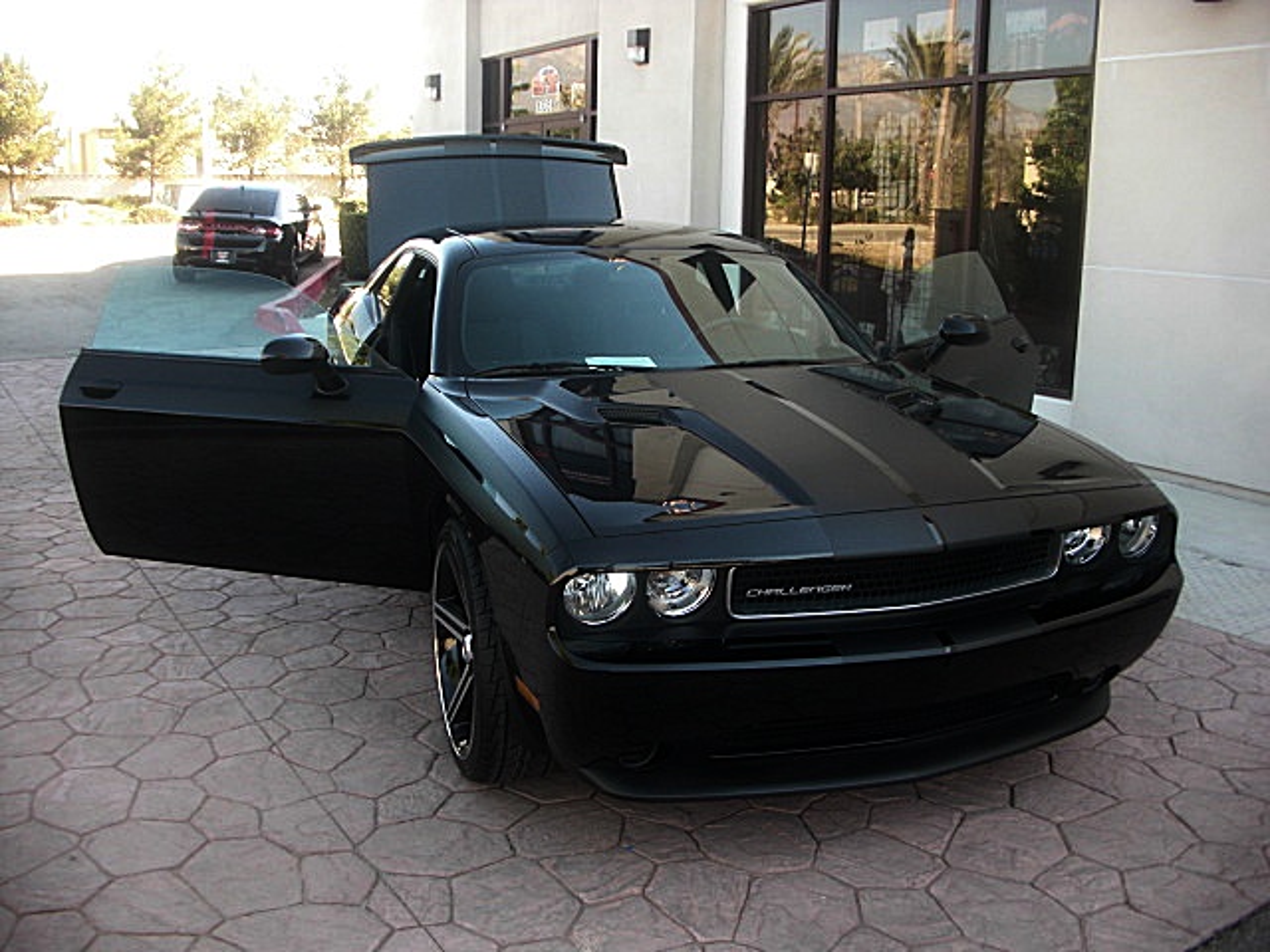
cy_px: 476
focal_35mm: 36
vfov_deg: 39.7
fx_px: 1321
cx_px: 635
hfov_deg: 51.4
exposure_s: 1/60
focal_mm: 6.3
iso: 50
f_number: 2.8
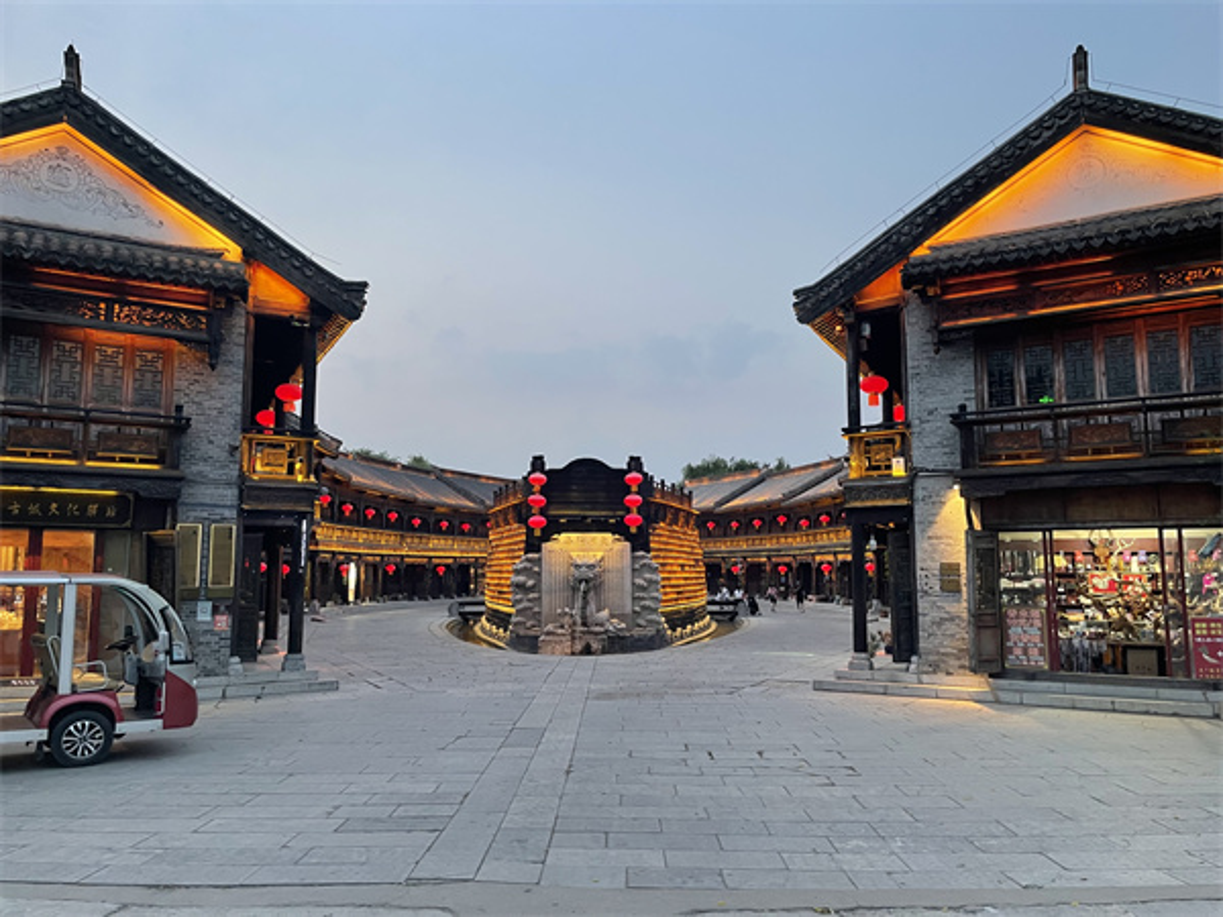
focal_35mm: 26
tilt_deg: +6.2
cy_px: 458
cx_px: 612
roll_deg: -0.1
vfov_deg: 53.1
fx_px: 919
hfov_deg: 67.3
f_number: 1.6
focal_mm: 4.2
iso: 80
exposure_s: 1/50
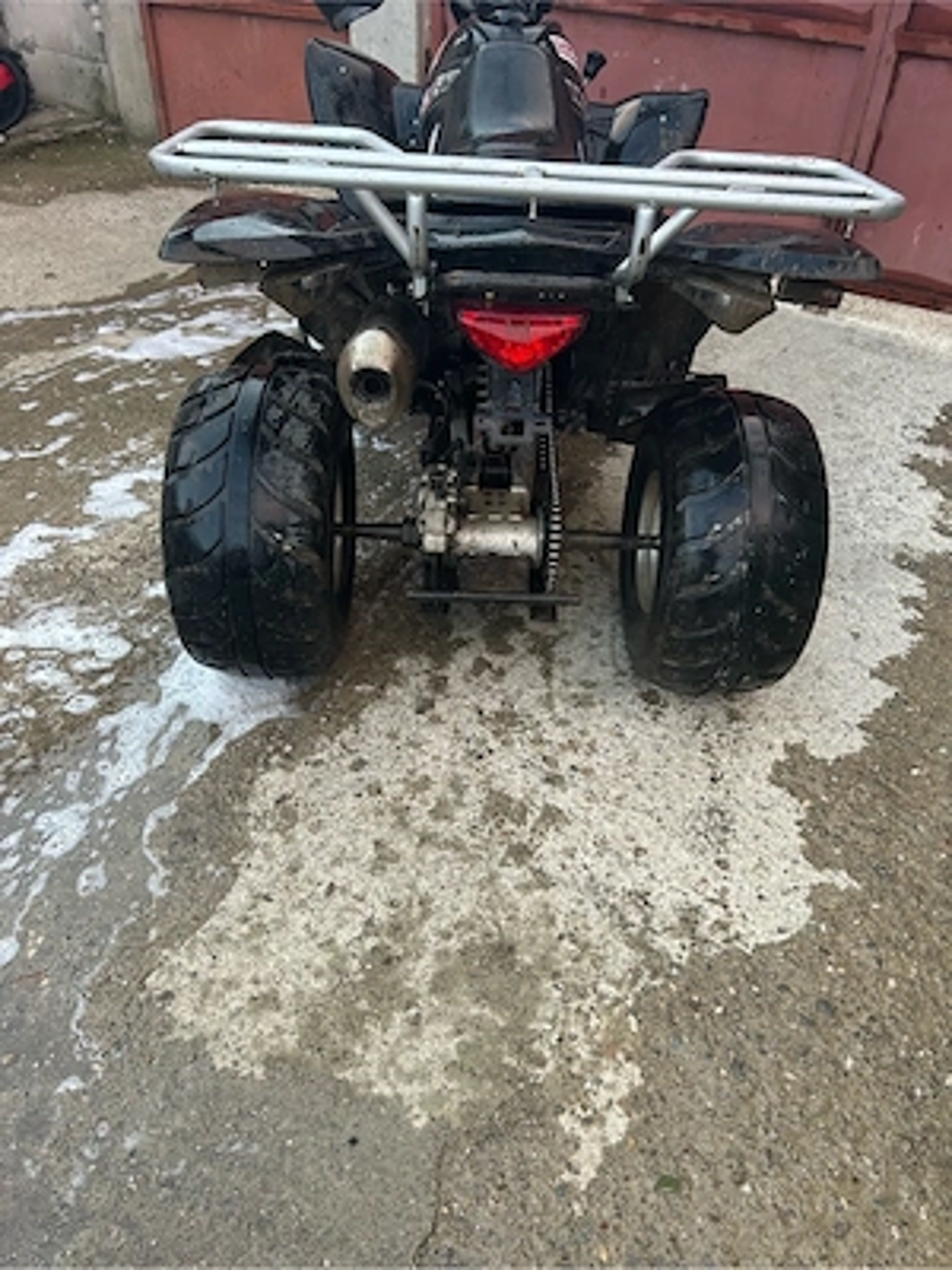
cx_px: 476
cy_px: 635
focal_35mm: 26
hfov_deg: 53.1
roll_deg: -4.1
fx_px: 953
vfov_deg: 67.3
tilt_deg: -41.4
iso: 125
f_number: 1.5
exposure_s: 1/97
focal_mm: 5.7
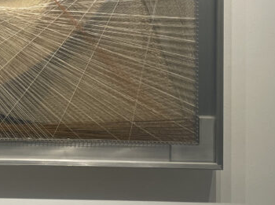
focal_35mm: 76
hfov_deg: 24.3
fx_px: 603
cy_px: -63
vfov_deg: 18.0
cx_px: -15
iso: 125
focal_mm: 4.2
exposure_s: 1/121
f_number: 1.6
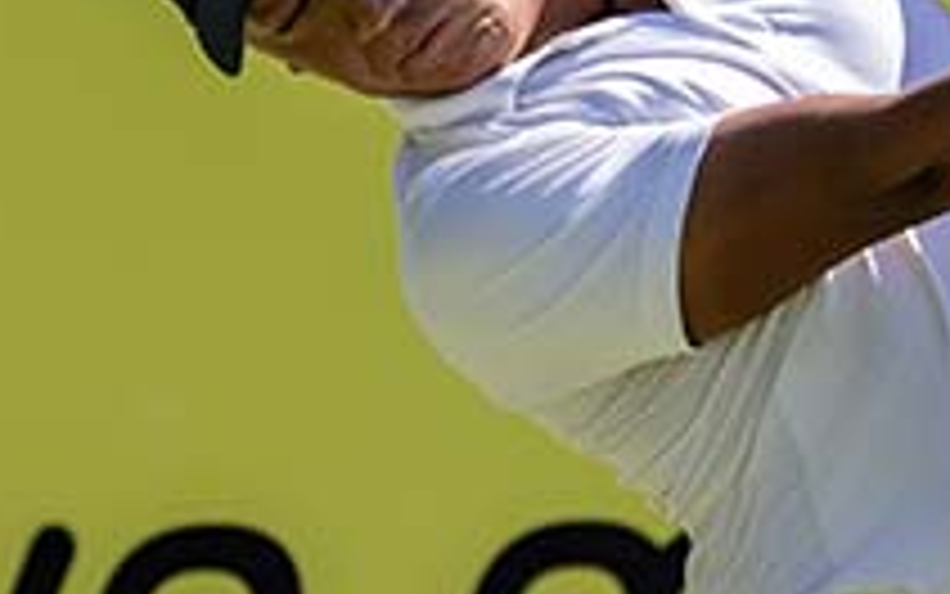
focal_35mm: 1854
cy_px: 166
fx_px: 48014
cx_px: 1013
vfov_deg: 0.7
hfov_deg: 1.1
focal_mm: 400
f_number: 4.5
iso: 720
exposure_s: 1/2500
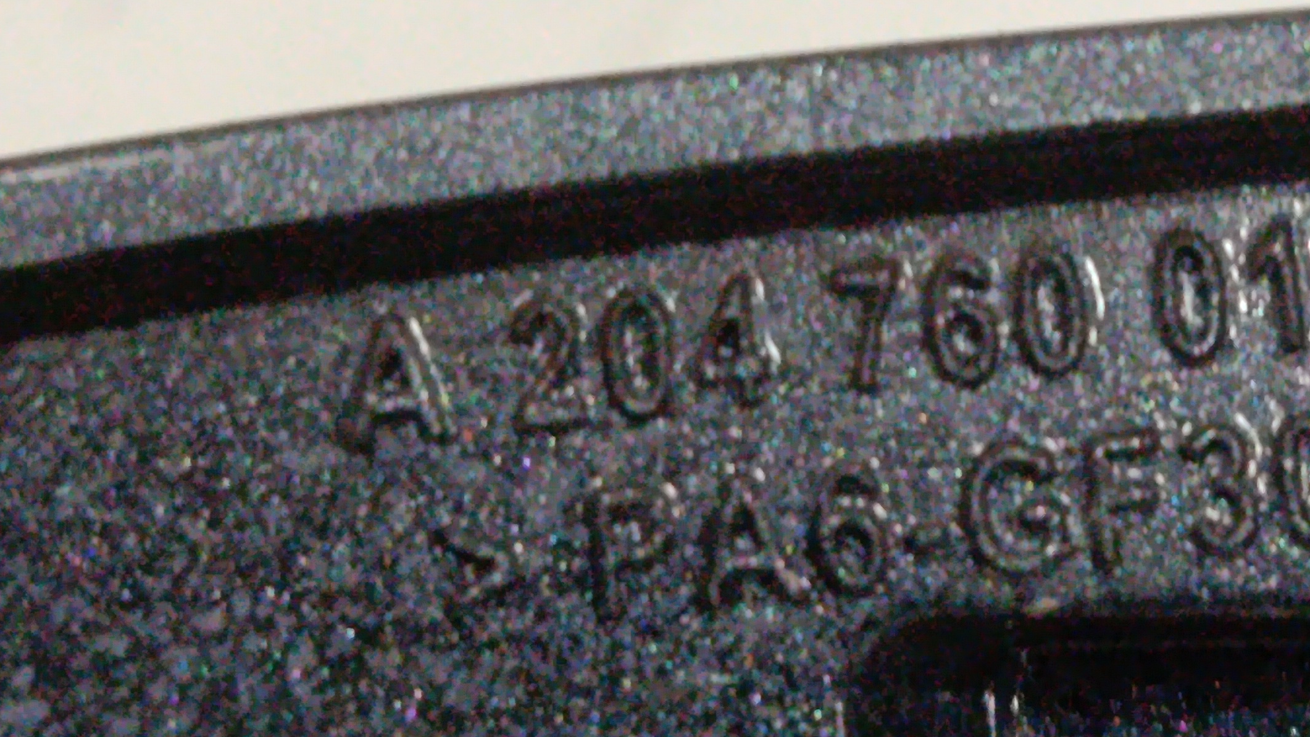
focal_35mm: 154
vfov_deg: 7.9
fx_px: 5350
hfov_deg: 13.9
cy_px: 41
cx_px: 1115
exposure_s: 1/50
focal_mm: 5.24
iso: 719
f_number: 1.7
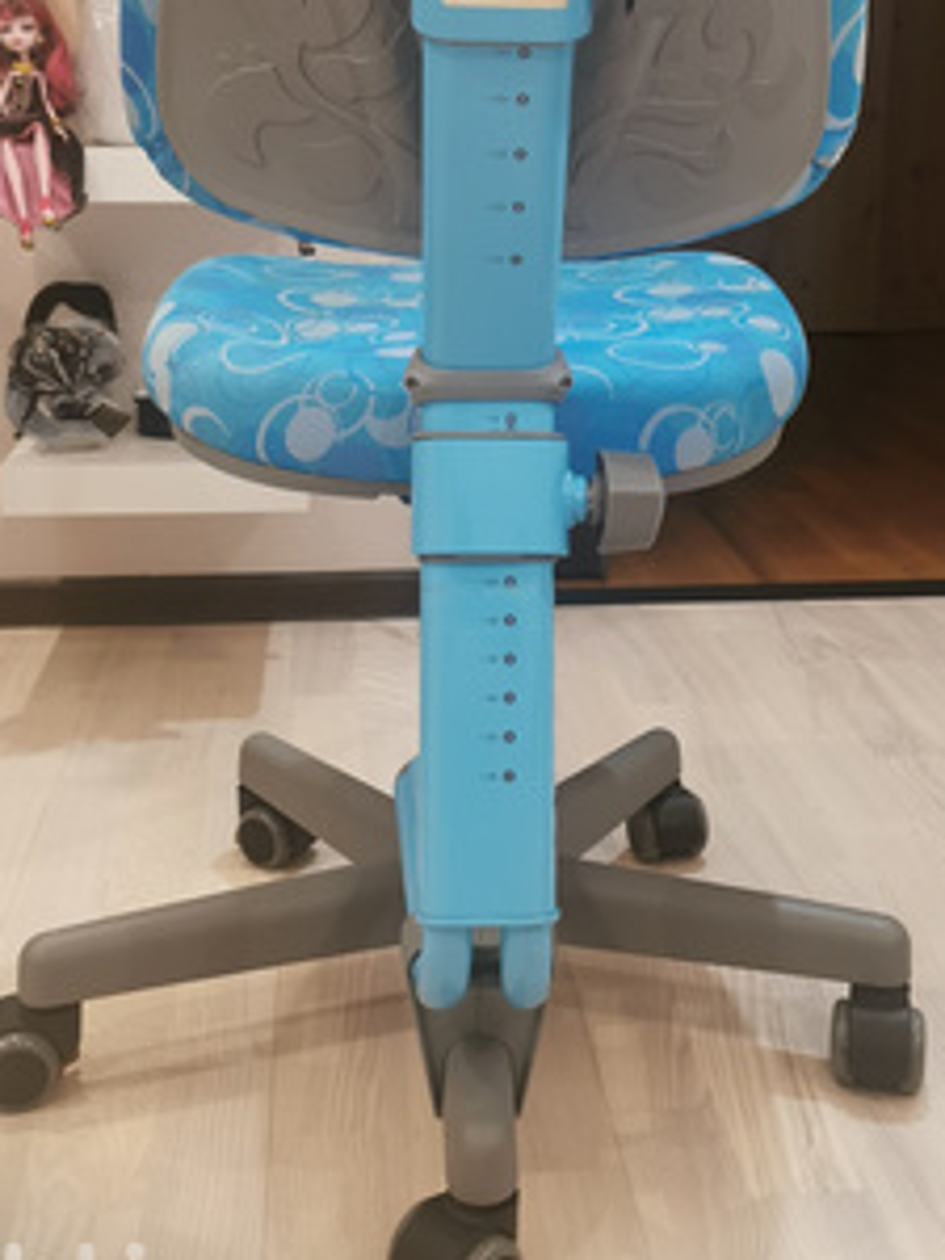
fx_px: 1638
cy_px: 378
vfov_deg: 41.3
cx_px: 514
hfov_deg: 32.2
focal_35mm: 45
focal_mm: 5.56
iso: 320
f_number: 1.6
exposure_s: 1/50
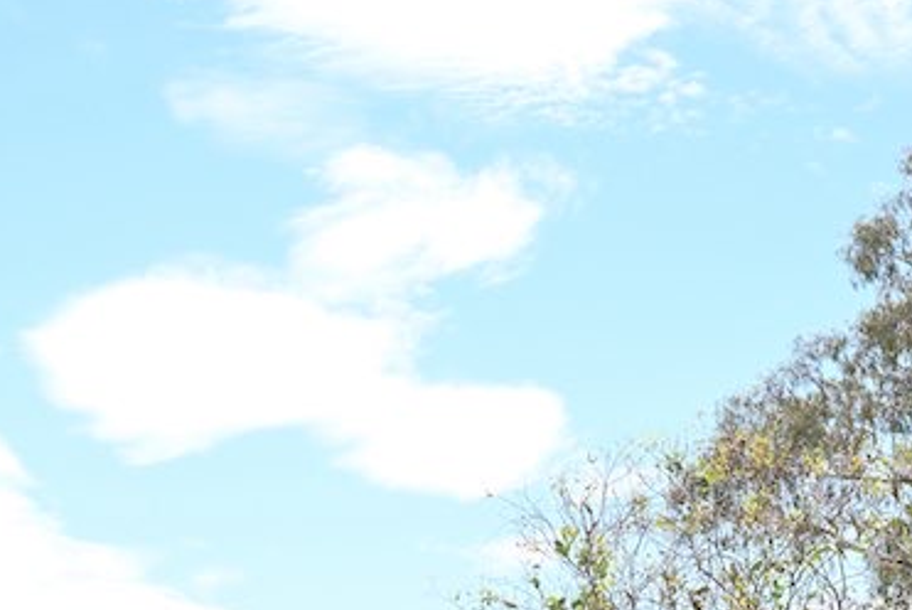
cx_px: 1015
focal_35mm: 81
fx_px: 2059
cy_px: 408
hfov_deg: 23.4
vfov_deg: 16.8
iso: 400
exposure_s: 1/125
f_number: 14
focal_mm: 33.5
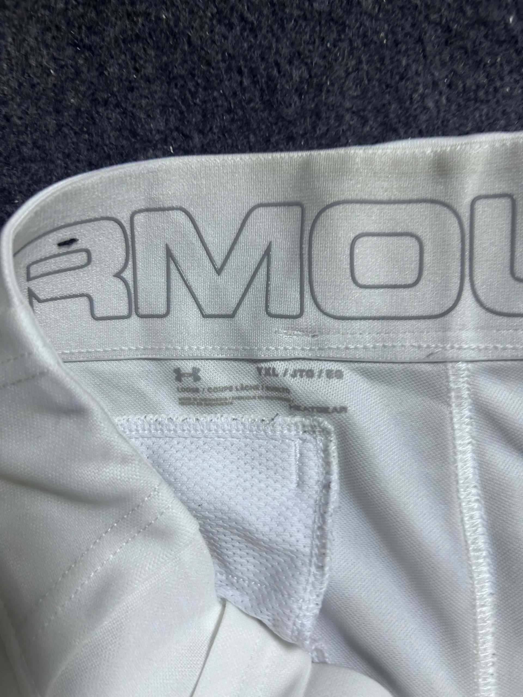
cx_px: 262
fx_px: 524
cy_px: 348
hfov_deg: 53.1
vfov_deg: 67.3
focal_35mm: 26
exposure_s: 1/50
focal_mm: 5.7
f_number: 1.5
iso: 80
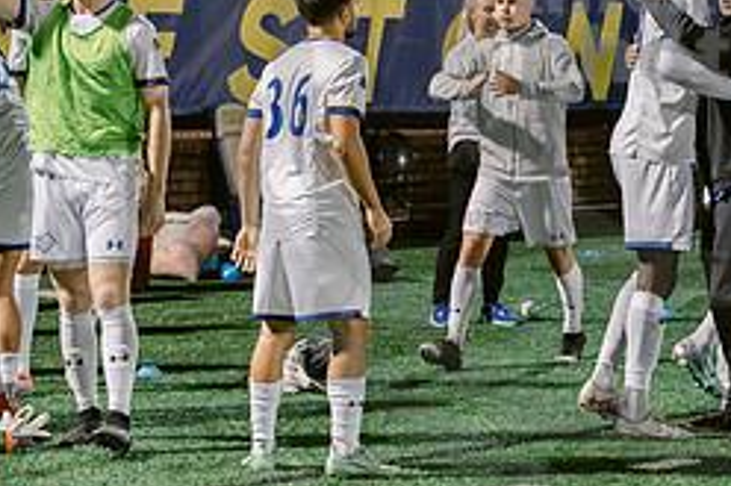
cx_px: 725
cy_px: 19
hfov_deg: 12.4
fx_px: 3328
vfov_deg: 8.3
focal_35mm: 164
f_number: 4
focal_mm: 70
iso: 2500
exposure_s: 1/250
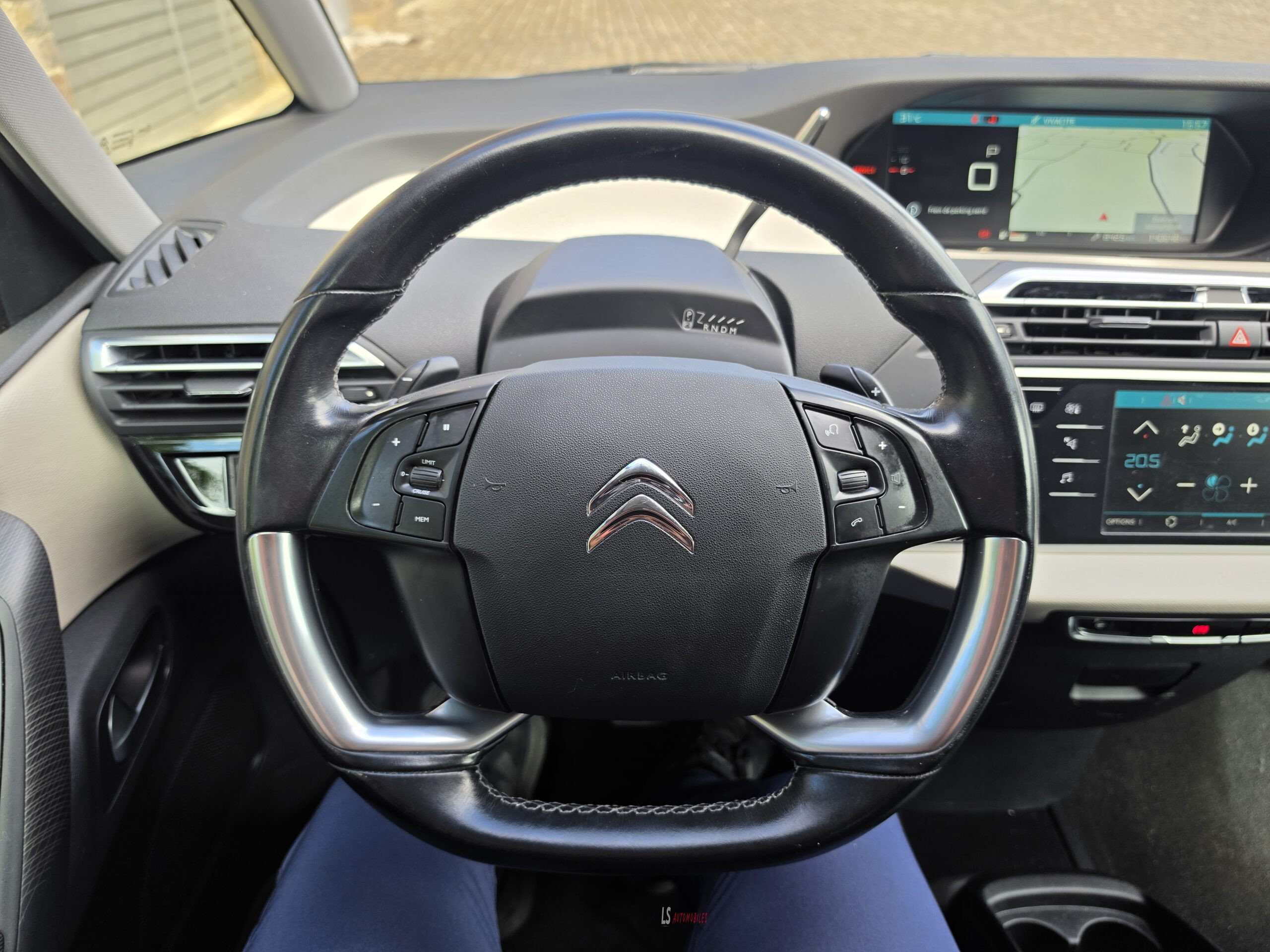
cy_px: 476
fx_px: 844
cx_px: 635
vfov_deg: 58.9
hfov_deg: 73.9
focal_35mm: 23
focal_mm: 6.5
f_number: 1.4
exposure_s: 1/359
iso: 32
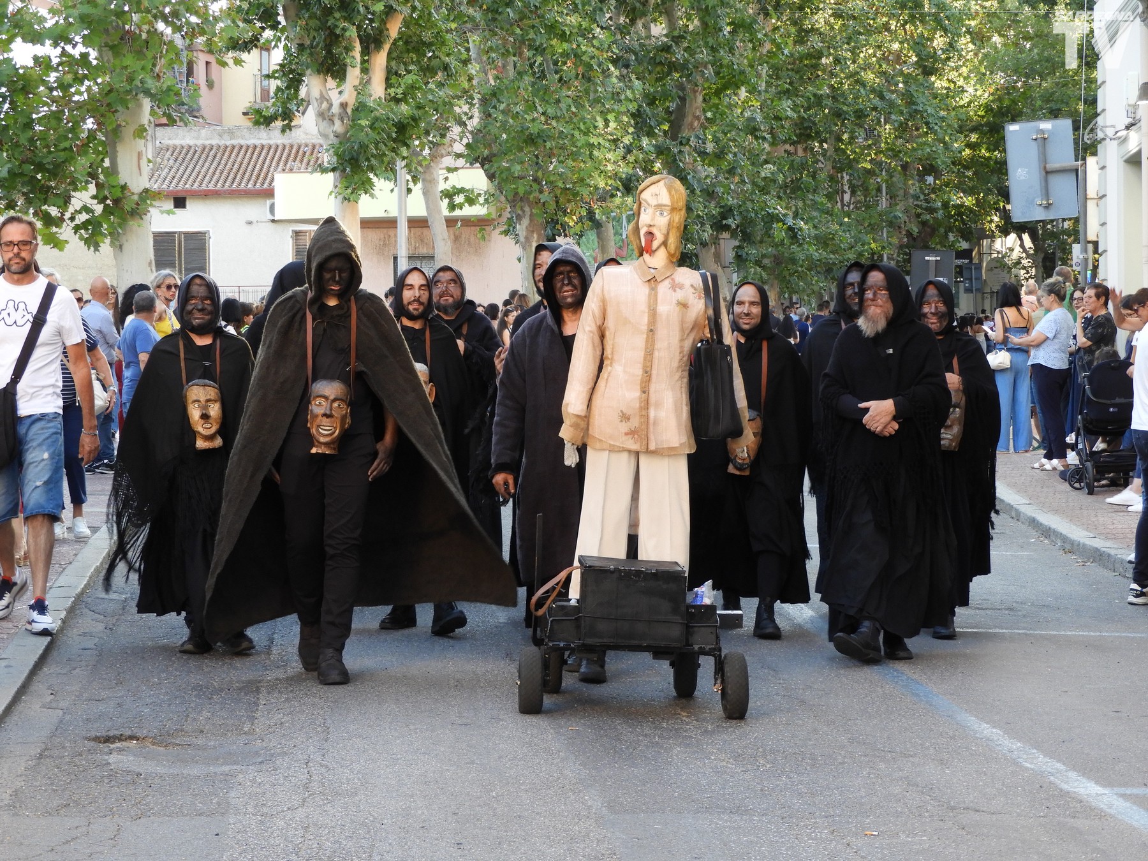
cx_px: 574
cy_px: 430
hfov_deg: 18.7
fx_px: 3482
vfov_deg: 14.1
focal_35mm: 105
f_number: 4.8
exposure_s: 1/60
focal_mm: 18.8
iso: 250
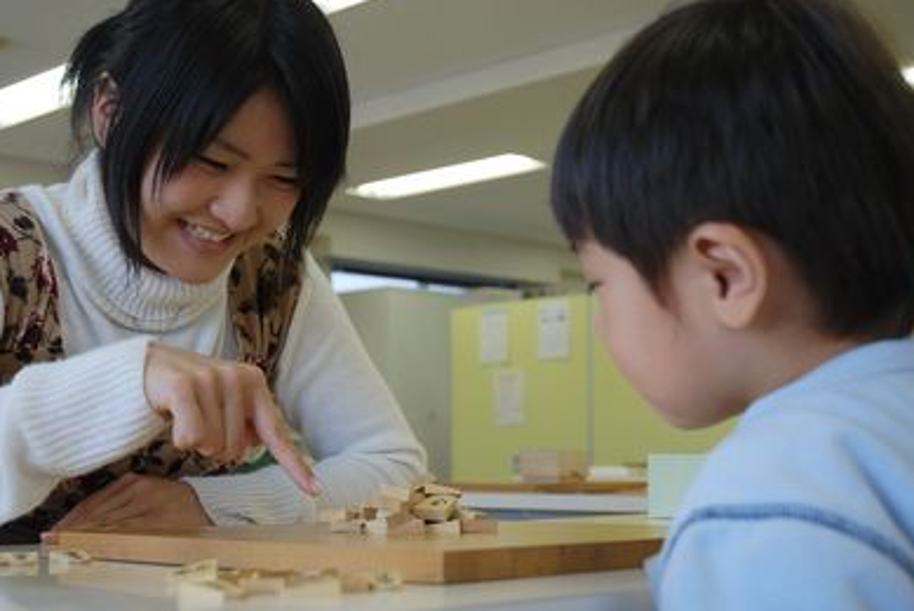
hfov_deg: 33.9
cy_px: 330
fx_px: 1499
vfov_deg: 23.0
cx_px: 409
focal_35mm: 59
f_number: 4.5
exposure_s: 1/80
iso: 200
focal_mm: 34
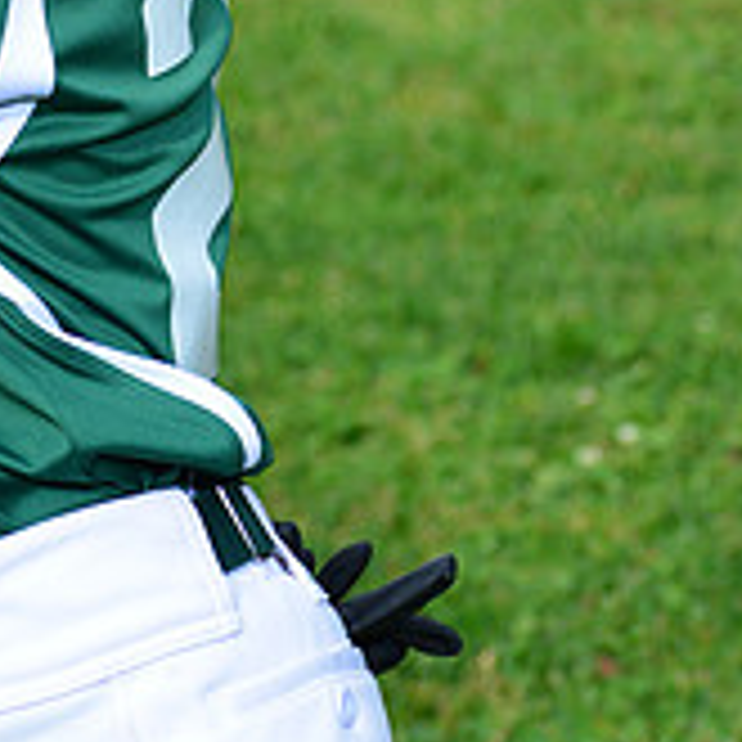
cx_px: 34
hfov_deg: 4.7
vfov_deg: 4.7
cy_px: -378
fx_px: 9046
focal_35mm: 373
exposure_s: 1/200
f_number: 10
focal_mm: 125
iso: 200
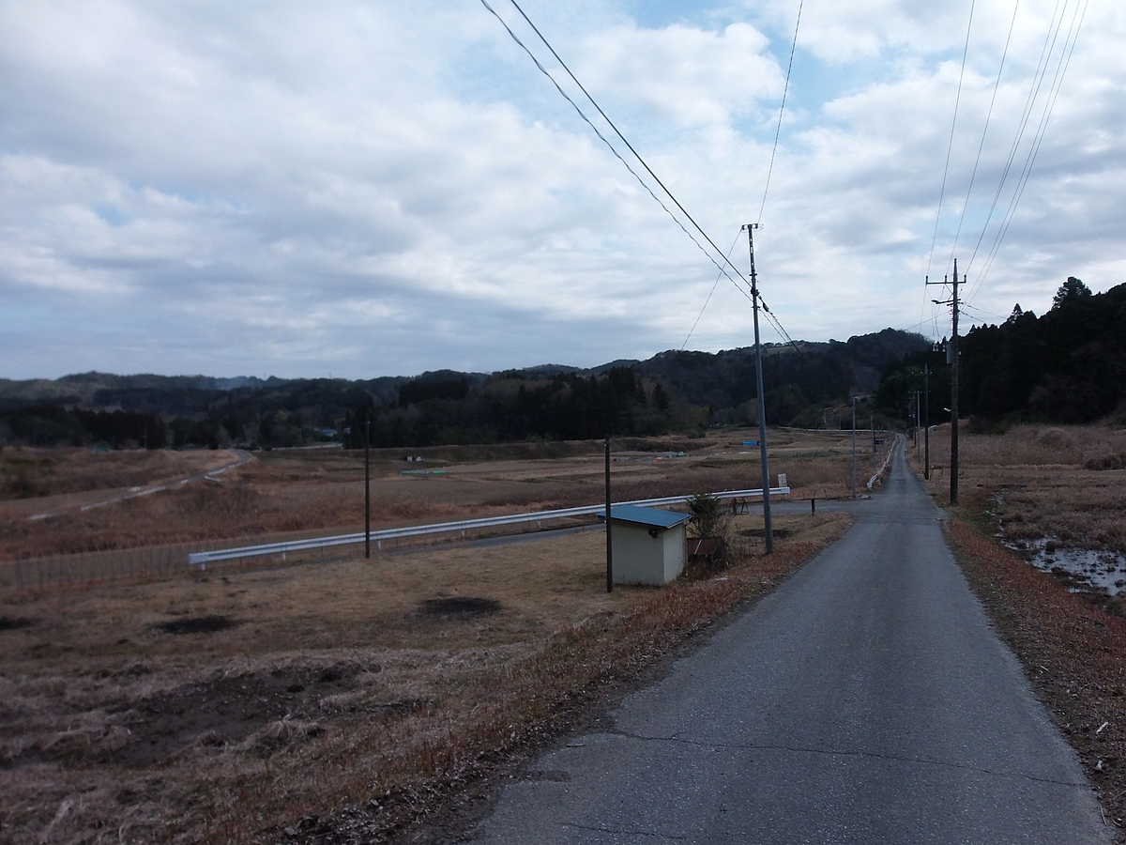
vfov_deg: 53.1
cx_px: 563
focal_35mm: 26
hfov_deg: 67.3
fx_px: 846
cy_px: 422
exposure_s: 1/250
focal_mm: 4.66
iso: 100
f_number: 7.5
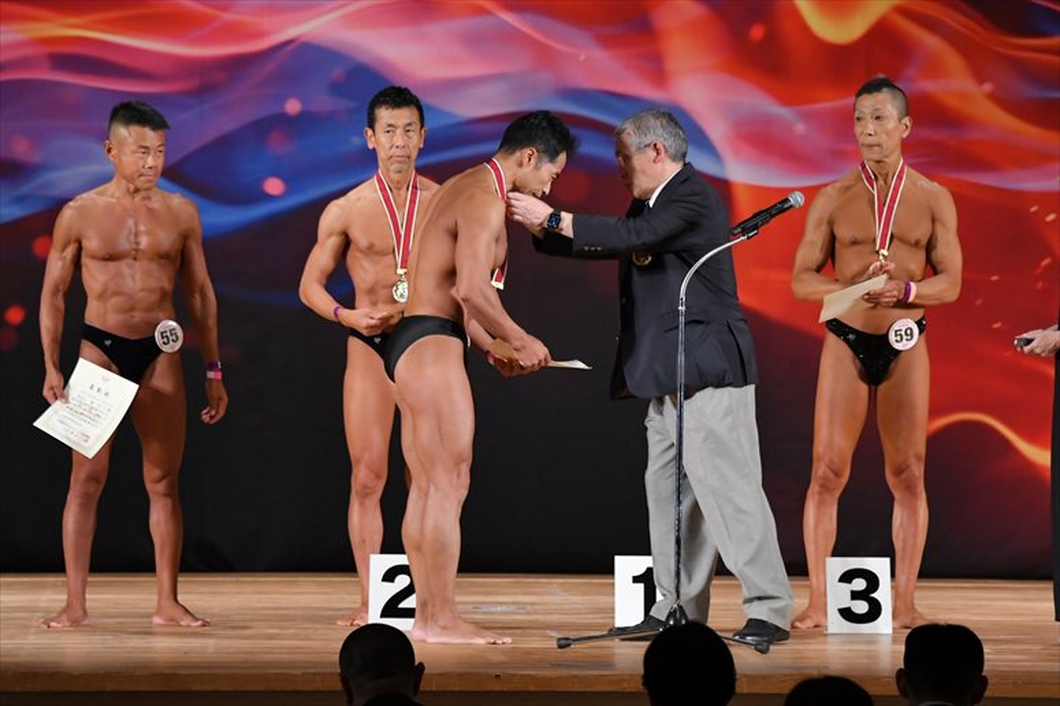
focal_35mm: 217
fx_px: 6386
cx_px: 530
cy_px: 353
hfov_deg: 9.5
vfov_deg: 6.3
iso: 3200
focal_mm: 145
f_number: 5.6
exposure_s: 1/400
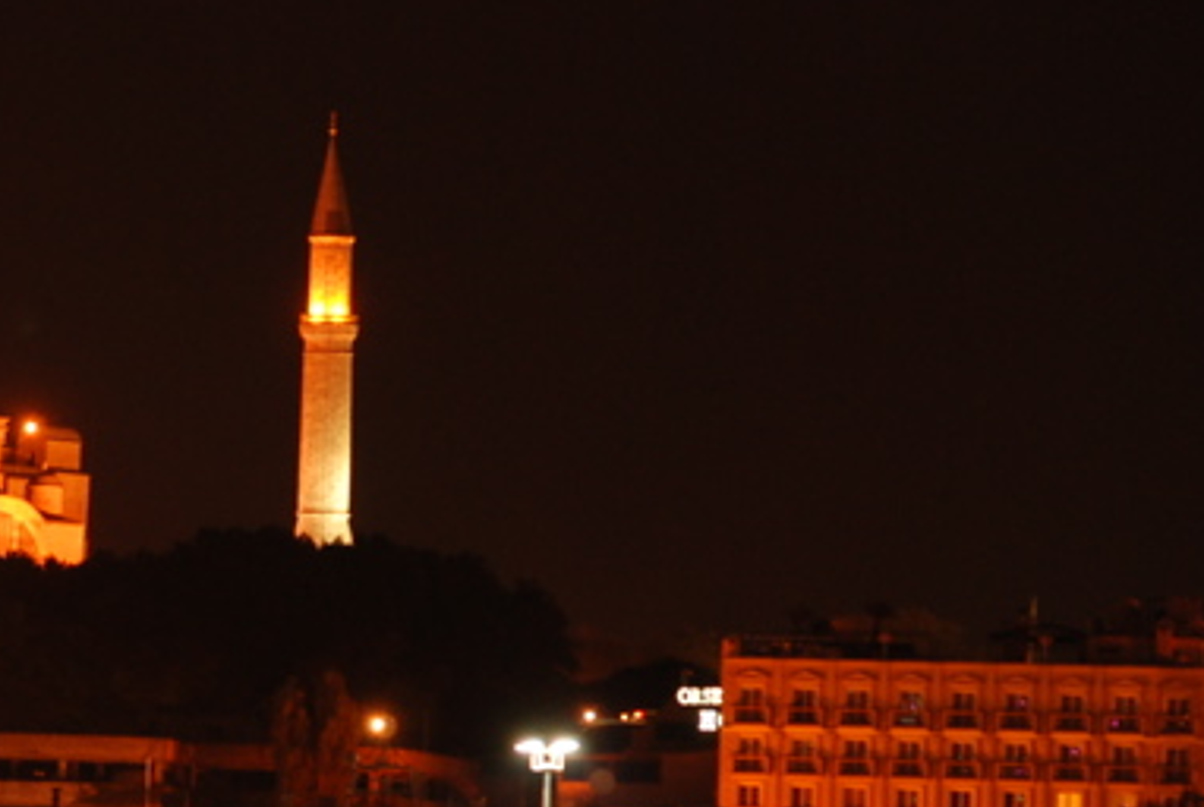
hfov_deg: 4.9
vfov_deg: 3.3
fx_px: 14113
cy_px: 591
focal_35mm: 421
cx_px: -276
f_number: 5.6
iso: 200
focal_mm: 105
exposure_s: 2.5
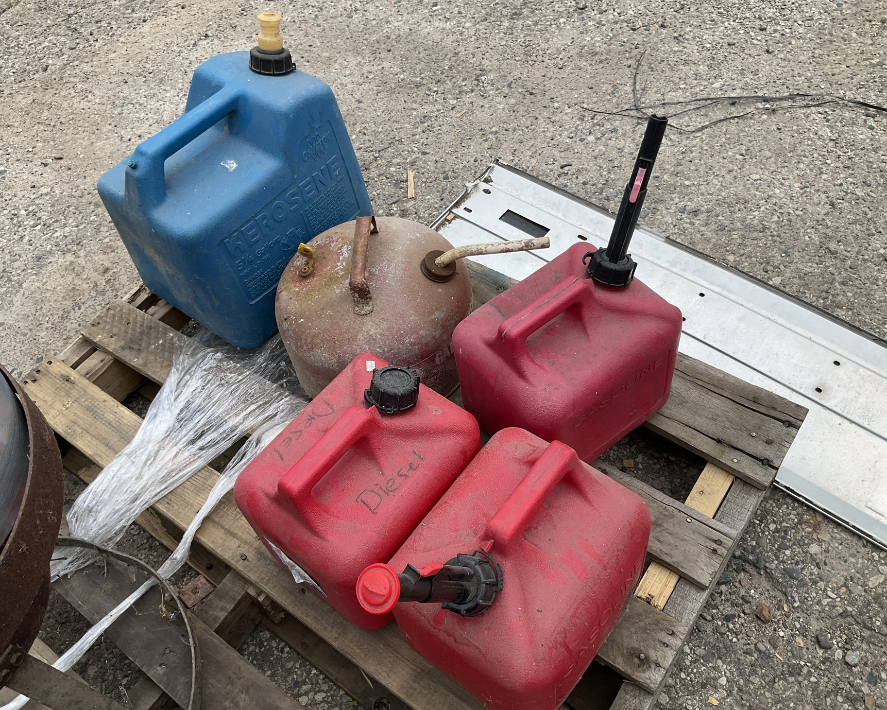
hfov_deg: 57.2
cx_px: 452
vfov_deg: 47.1
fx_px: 814
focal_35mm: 31
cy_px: 351
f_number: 1.8
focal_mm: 3
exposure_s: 1/1250
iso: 25
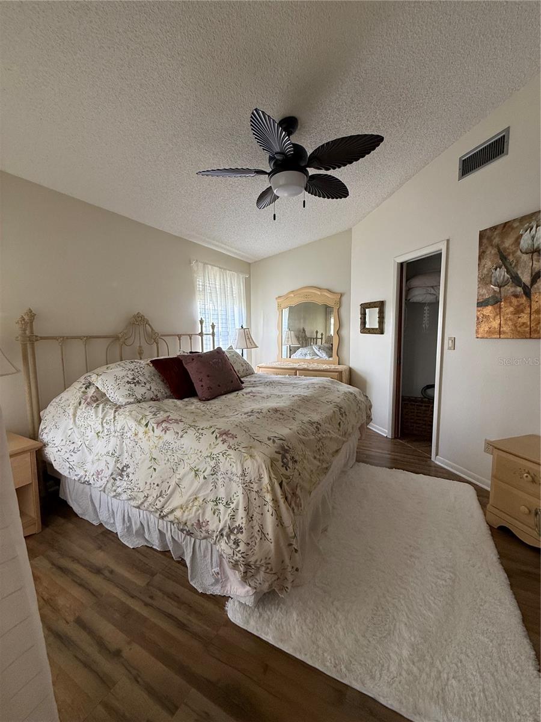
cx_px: 270
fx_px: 292
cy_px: 361
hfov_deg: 85.7
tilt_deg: -5.9
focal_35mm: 14
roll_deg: -0.5
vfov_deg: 102.1
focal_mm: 2.22
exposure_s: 1/99
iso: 200
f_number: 2.2
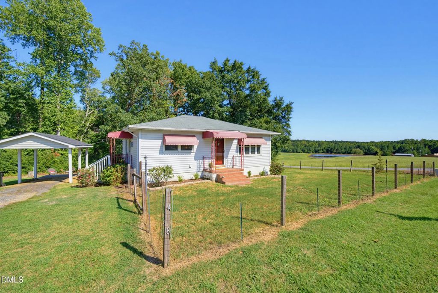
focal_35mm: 15
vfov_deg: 77.5
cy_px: 146
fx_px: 183
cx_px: 219
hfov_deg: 100.3
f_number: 7.1
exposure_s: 1/50
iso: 80
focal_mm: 15
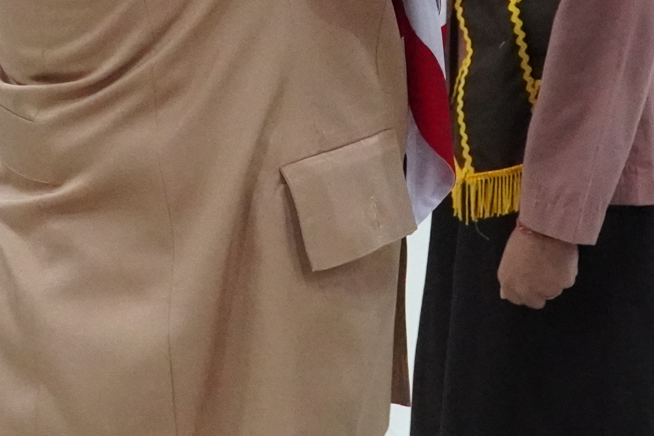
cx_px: 448
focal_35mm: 129
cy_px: -224
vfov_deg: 10.3
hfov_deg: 15.9
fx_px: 2338
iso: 8000
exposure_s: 1/100
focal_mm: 25
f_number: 5.6
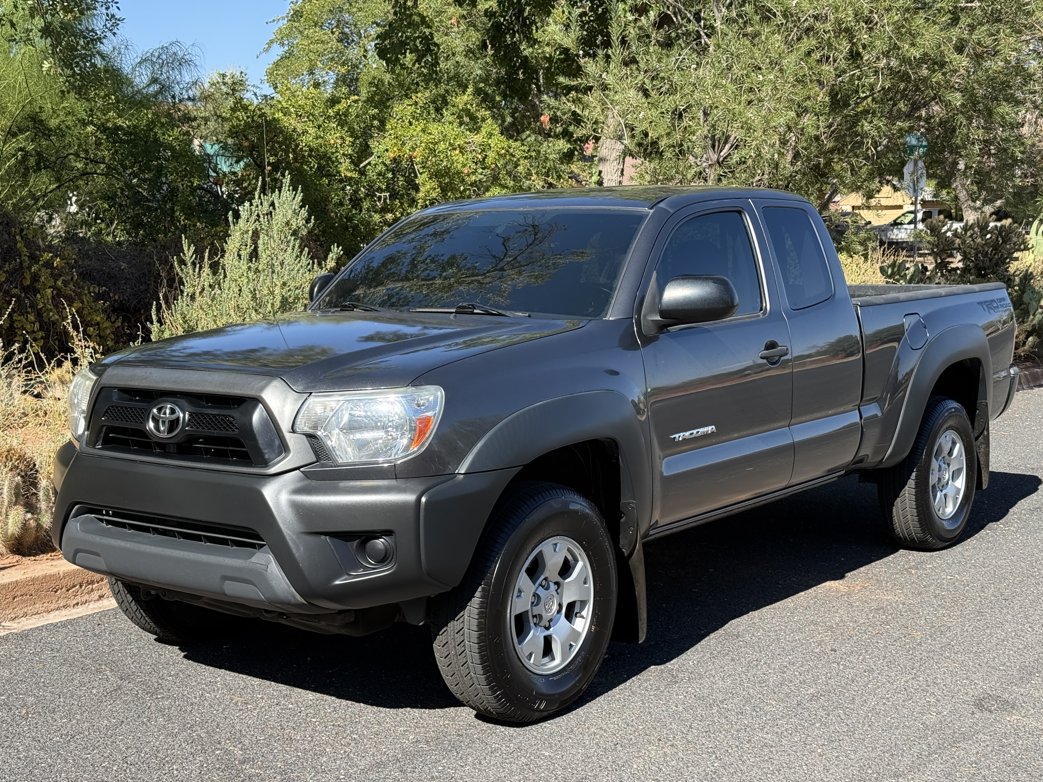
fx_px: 1446
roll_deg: +1.1
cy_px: 391
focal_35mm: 48
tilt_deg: -7.0
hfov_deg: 39.7
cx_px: 522
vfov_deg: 30.3
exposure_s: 1/1838
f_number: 1.78
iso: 100
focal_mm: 6.76
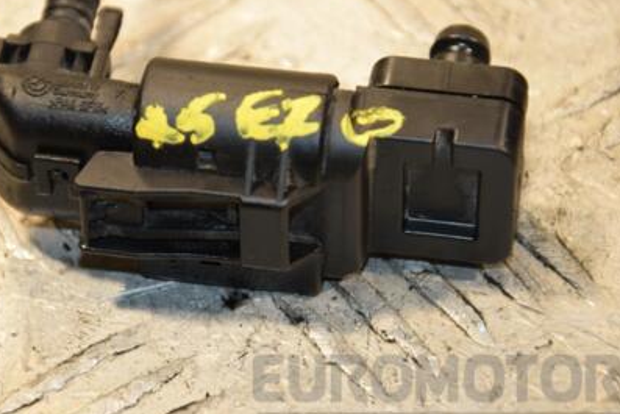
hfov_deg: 8.7
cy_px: 170
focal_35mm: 238
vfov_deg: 5.8
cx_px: 223
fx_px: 4096
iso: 800
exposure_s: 1/200
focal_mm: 105
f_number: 6.3
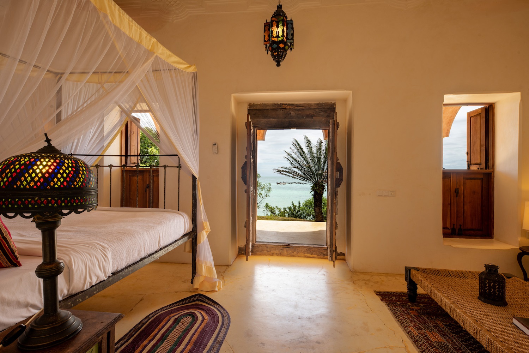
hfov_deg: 90.0
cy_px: 176
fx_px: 264
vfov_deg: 67.4
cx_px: 264
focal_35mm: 18
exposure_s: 1/250
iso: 200
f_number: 11
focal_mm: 18
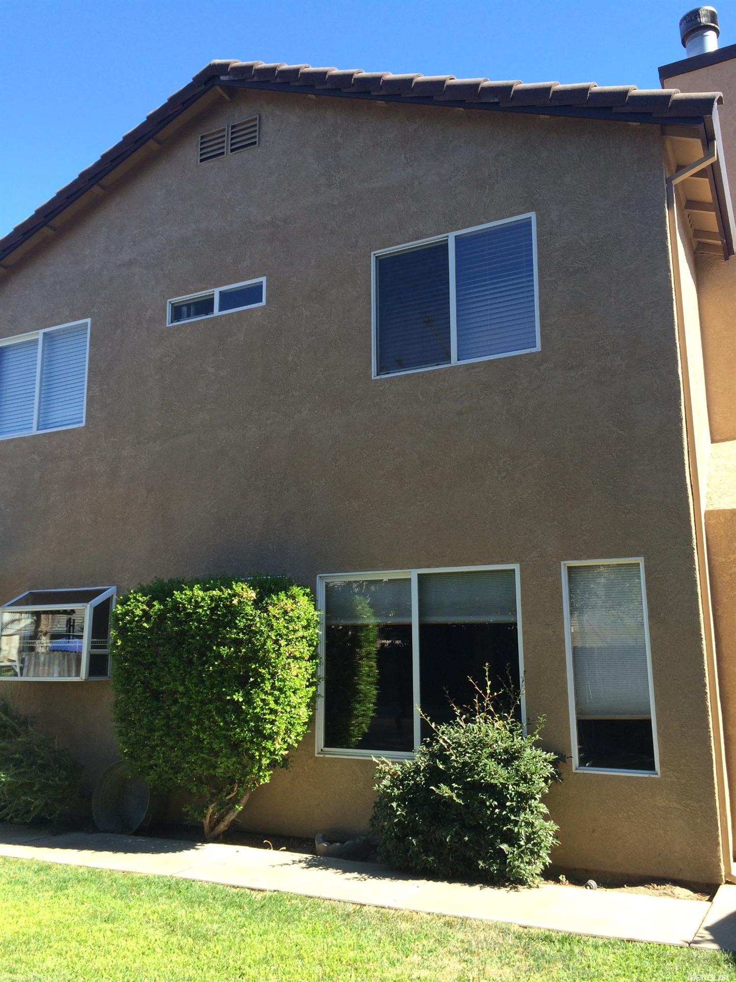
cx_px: 368
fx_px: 822
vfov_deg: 61.7
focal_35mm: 29
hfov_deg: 48.2
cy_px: 491
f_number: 2.2
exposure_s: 1/519
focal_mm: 4.15
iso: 32
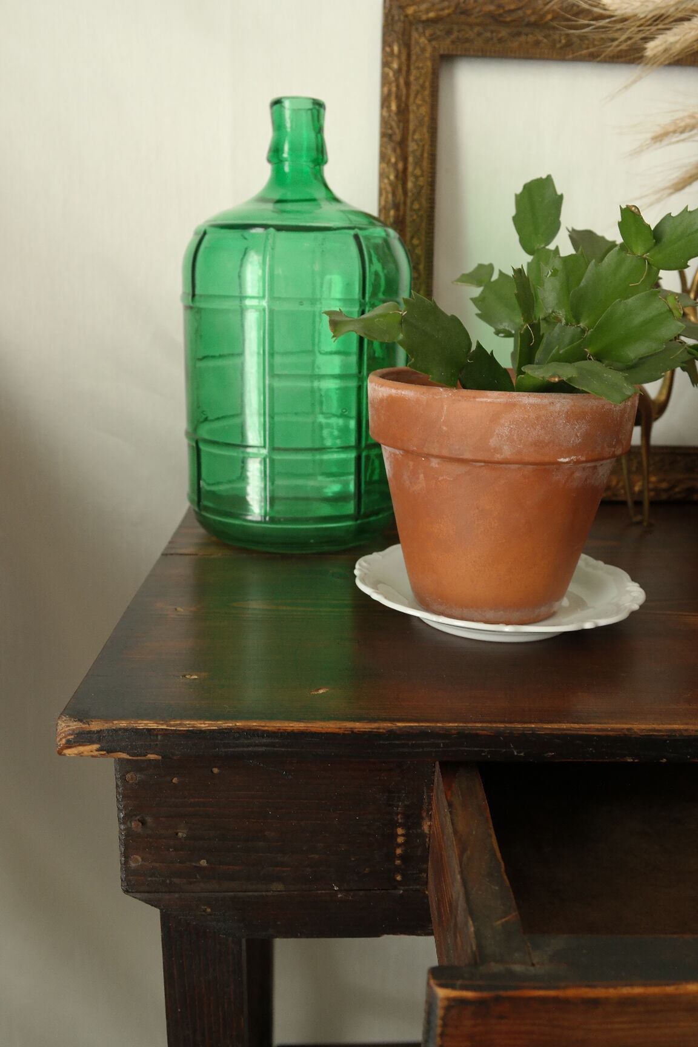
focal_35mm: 30
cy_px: 524
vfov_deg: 61.9
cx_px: 349
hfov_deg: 43.6
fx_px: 872
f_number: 5.6
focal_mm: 20
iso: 400
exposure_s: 1/30
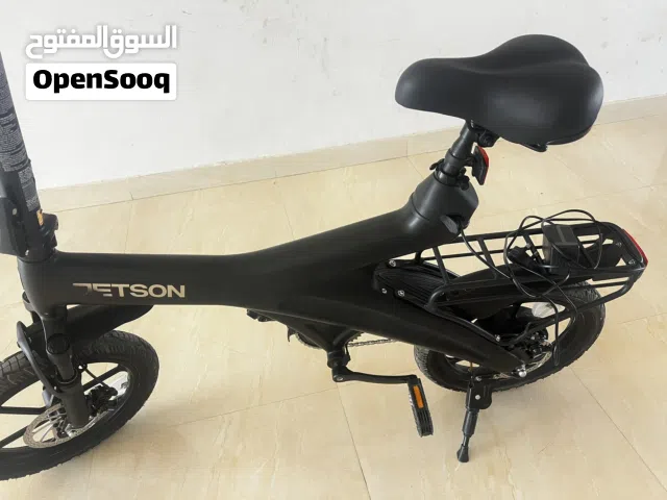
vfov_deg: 53.1
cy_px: 250
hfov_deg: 67.3
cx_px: 334
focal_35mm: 26
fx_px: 501
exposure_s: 1/81
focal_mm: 5.7
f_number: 1.5
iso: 125
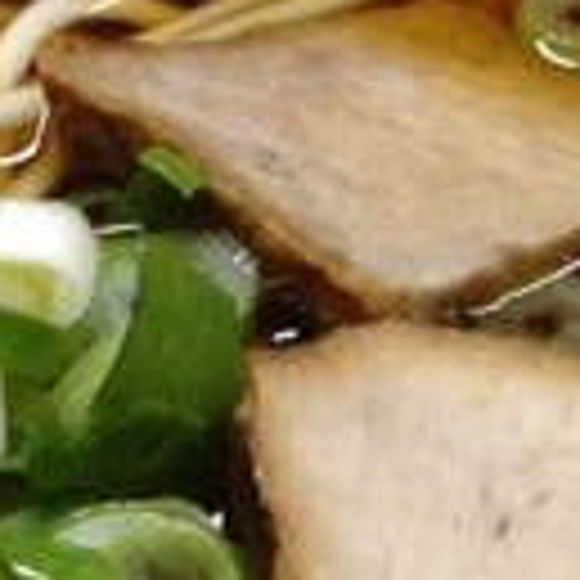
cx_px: -270
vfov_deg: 11.3
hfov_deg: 11.0
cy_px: 549
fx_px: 2900
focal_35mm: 153
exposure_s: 1/20
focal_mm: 4.28
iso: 250
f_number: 2.4
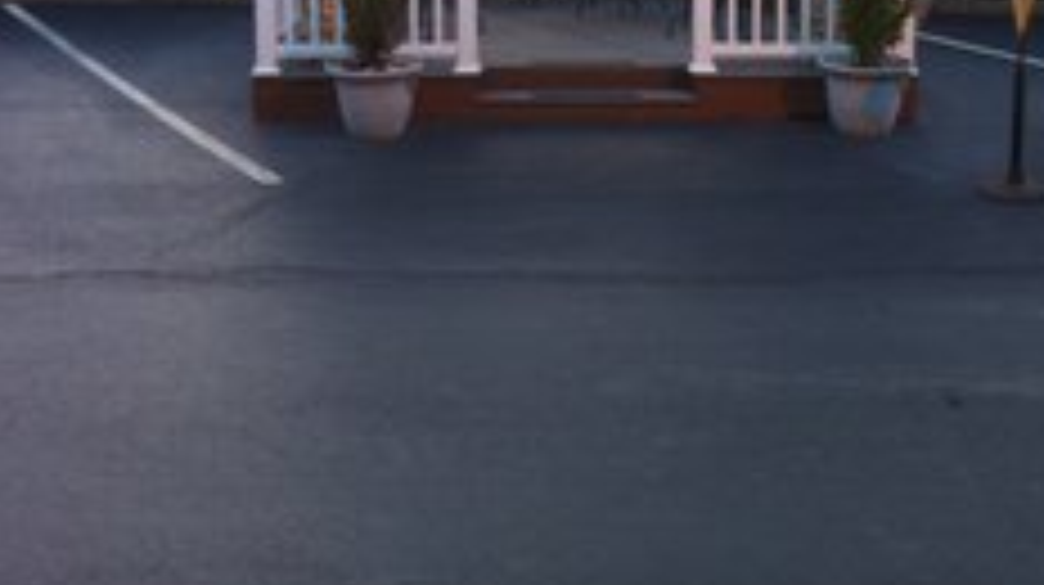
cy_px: 0
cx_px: 572
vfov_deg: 18.6
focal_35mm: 63
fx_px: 1742
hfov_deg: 33.3
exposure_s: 1/17
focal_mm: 3.85
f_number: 2.8
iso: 80
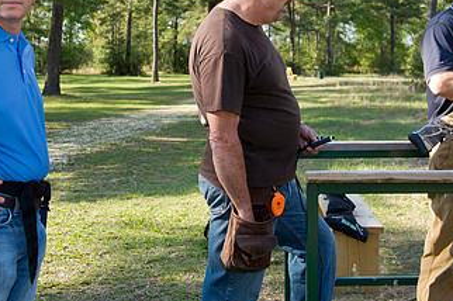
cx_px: 253
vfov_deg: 21.3
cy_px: 76
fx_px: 792
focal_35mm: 63
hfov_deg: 31.9
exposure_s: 1/125
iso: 100
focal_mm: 35
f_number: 5.6
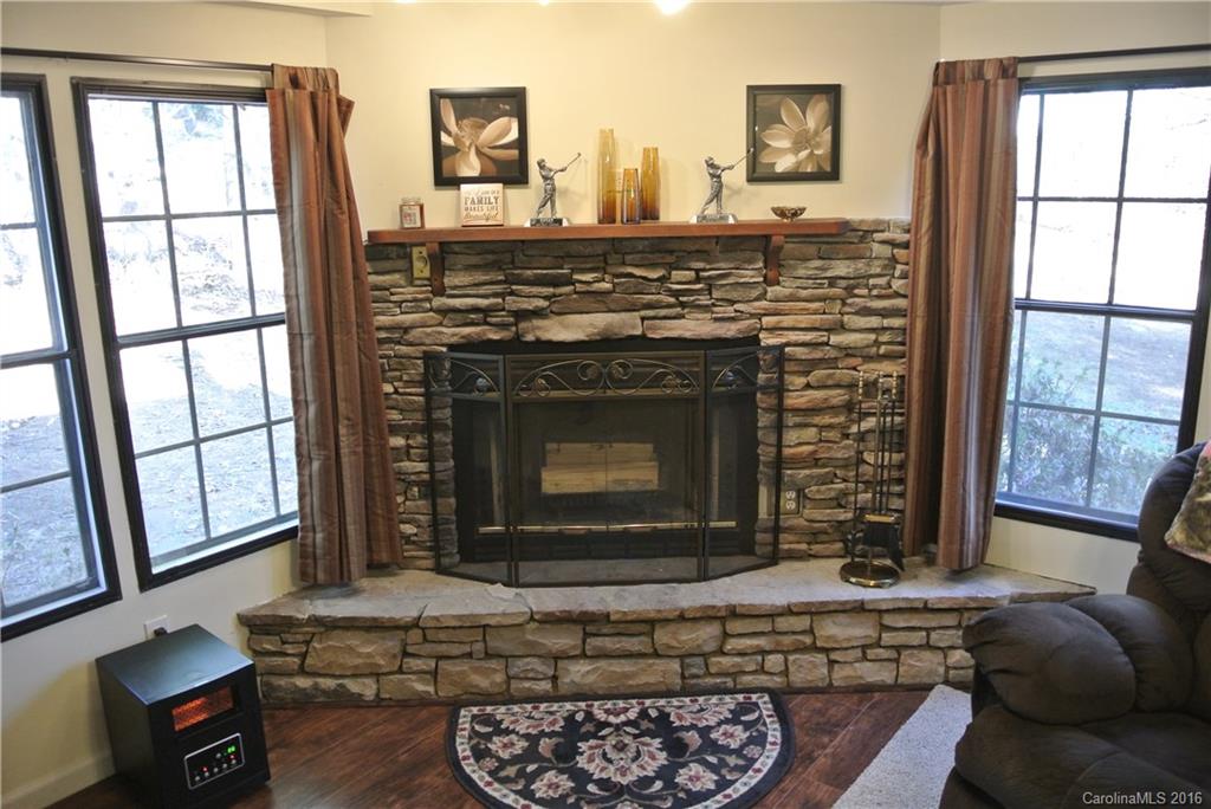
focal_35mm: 27
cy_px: 404
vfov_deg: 48.0
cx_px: 606
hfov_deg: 67.4
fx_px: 909
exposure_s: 1/30
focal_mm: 10
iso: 450
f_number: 3.5
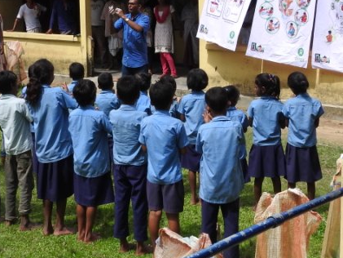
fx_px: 724
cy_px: 29
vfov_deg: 19.8
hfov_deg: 26.6
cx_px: 144
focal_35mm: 73
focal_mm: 5.4
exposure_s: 1/1600
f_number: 3.5
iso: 100
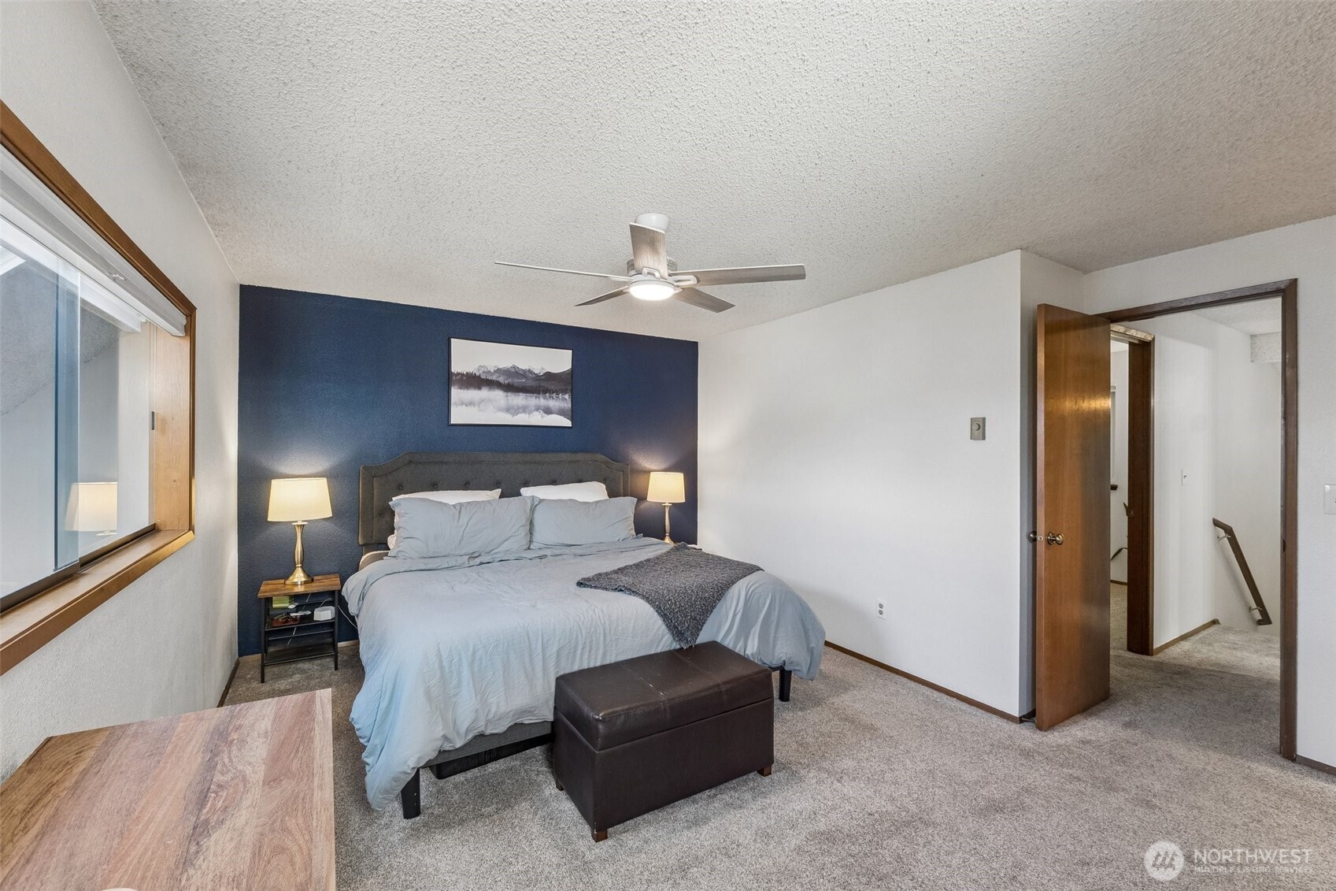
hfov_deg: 100.4
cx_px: 668
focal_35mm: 15
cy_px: 446
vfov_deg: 77.3
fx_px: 557
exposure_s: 1/4
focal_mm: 10
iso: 250
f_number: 9
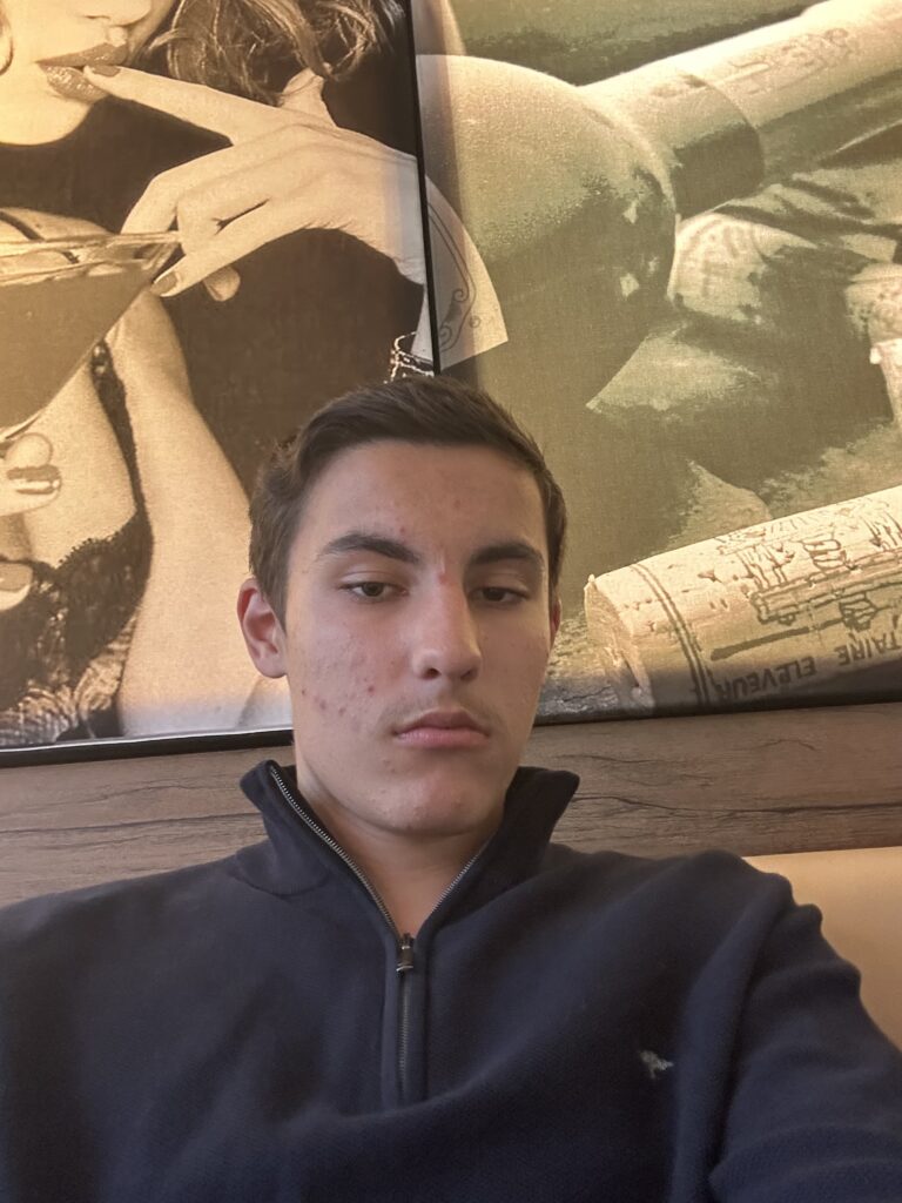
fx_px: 1042
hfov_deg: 46.8
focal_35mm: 30
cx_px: 451
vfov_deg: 60.0
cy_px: 602
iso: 320
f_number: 1.9
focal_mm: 2.69
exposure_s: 1/25
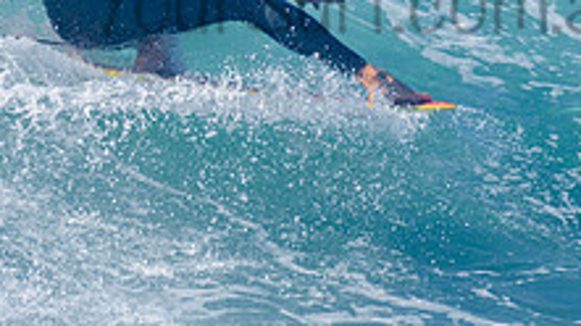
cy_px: -137
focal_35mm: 1686
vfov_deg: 0.7
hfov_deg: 1.3
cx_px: 278
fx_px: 25958
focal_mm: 500
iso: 200
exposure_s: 1/2000
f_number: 5.6
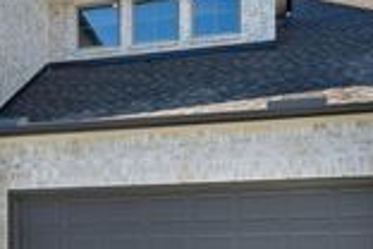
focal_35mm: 45
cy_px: 80
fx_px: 466
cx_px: -17
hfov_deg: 37.8
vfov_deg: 29.6
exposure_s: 1/800
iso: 100
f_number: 9
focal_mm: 14
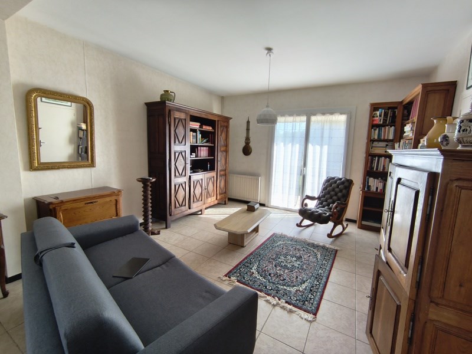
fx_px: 205
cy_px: 177
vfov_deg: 81.7
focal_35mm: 15
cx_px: 236
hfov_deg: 98.2
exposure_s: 1/50
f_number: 2.2
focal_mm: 1.65
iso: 160
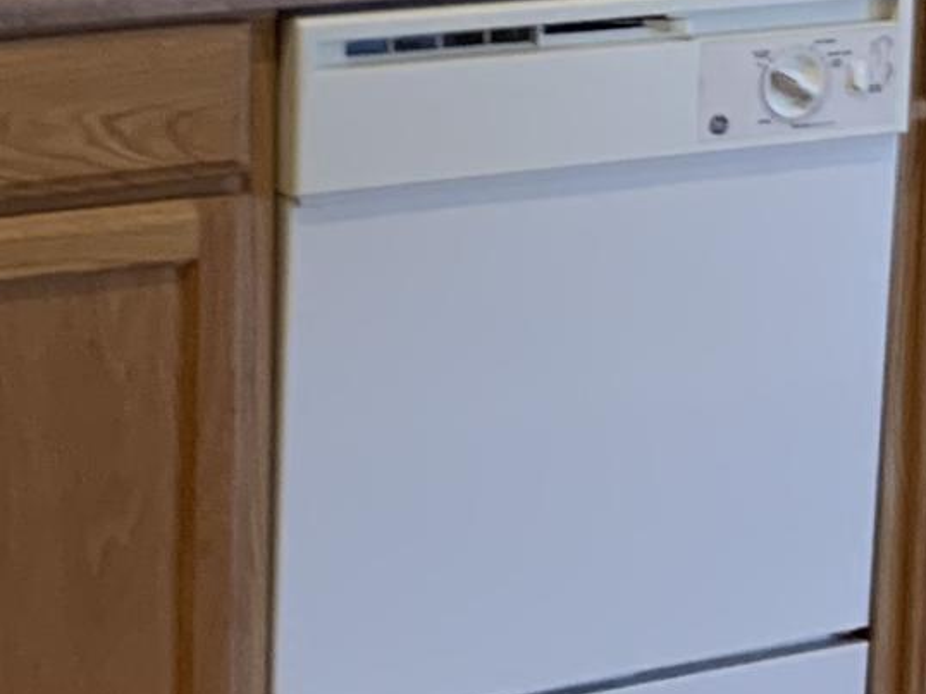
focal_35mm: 145
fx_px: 3877
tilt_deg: -5.6
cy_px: -31
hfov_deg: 13.1
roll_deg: -0.8
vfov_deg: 10.1
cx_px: 1205
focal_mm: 4.25
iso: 160
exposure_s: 1/60
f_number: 1.8
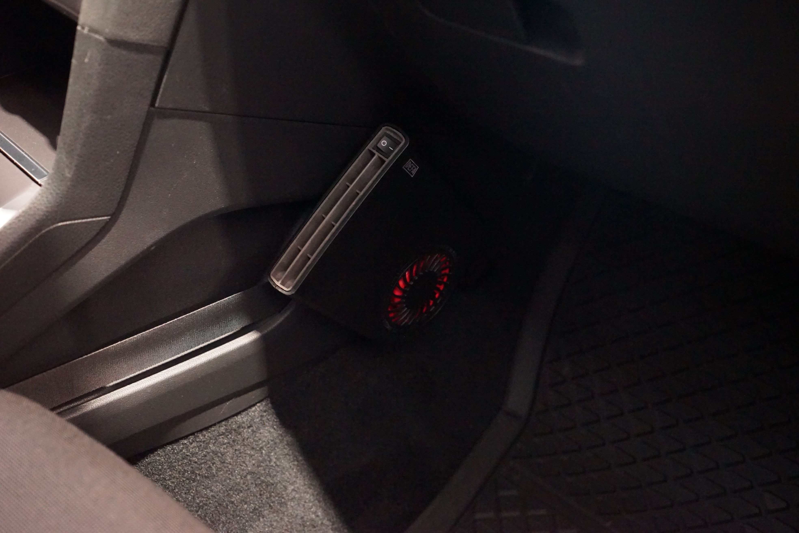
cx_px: 400
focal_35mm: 46
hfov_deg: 42.7
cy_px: 266
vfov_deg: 29.2
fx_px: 1021
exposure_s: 1/25
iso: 10000
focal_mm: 46
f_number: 5
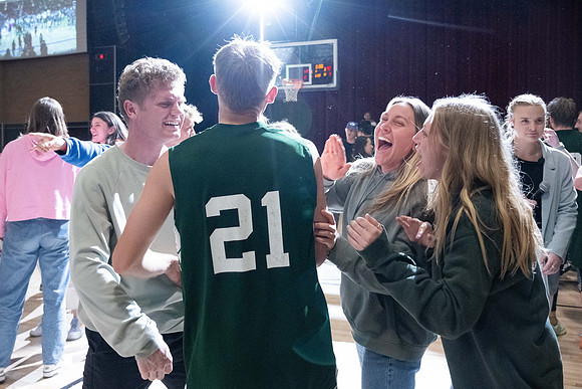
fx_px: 562
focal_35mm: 35
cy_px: 156
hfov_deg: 54.7
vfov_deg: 38.0
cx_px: 303
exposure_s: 1/400
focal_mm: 26.5
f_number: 4
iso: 8000
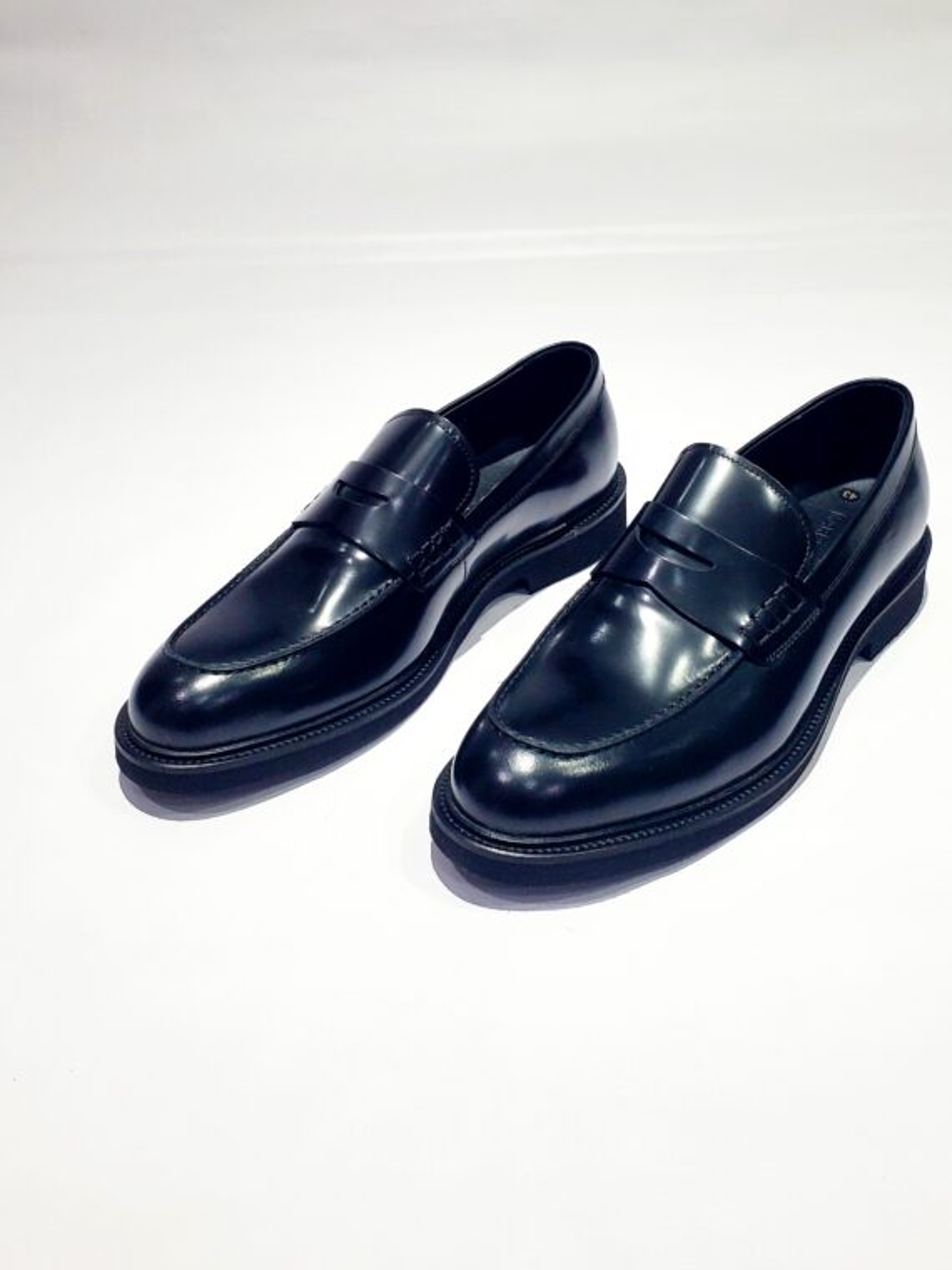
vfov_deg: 67.3
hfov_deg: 53.1
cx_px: 476
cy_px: 635
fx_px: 953
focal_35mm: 26
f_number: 2.4
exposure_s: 1/100
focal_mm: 4.3
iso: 100
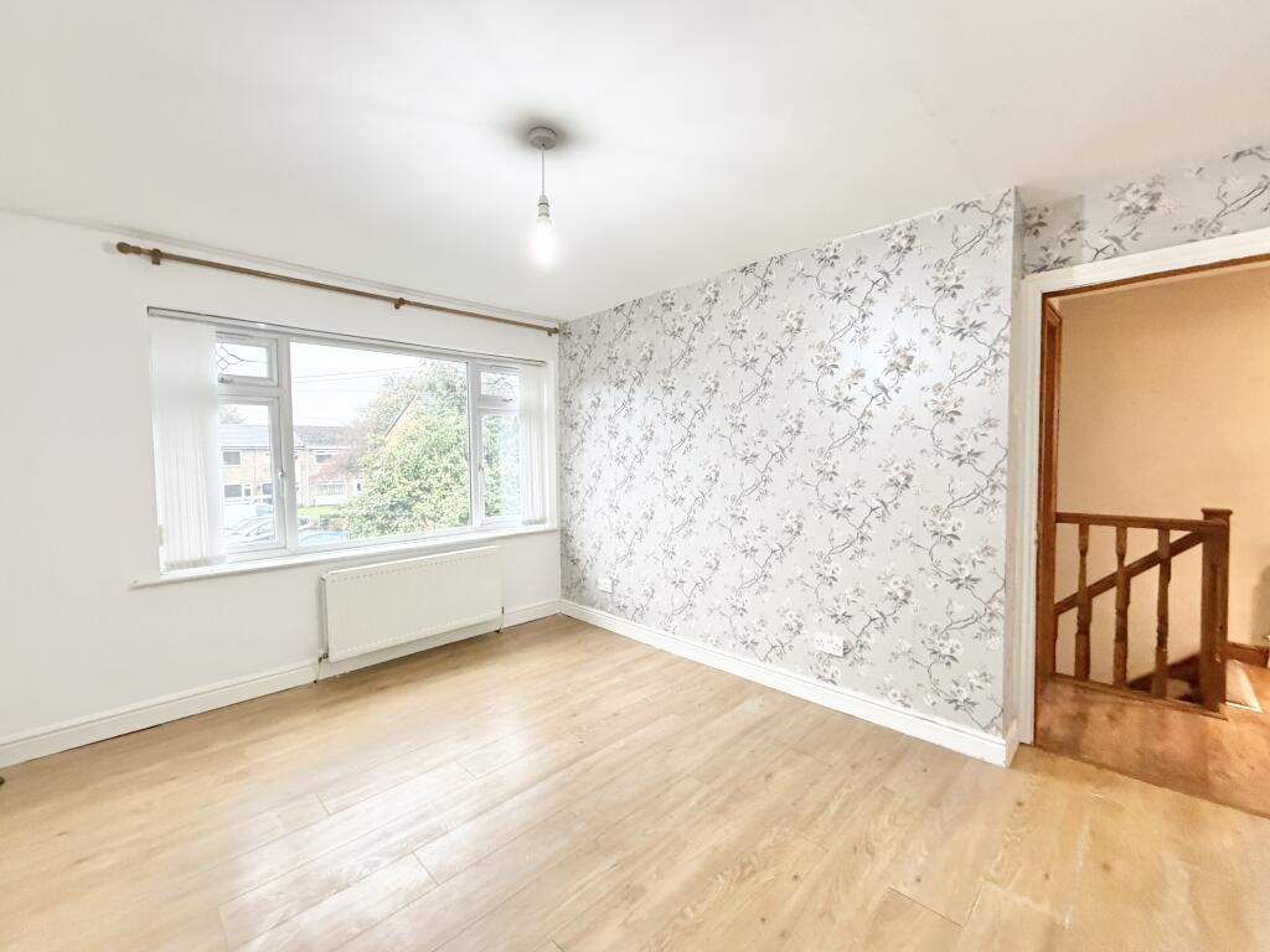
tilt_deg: -2.0
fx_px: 514
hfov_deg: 102.1
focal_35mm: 14
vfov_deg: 85.7
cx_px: 635
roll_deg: -1.0
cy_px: 476
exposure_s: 1/50
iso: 500
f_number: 2.2
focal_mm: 2.22
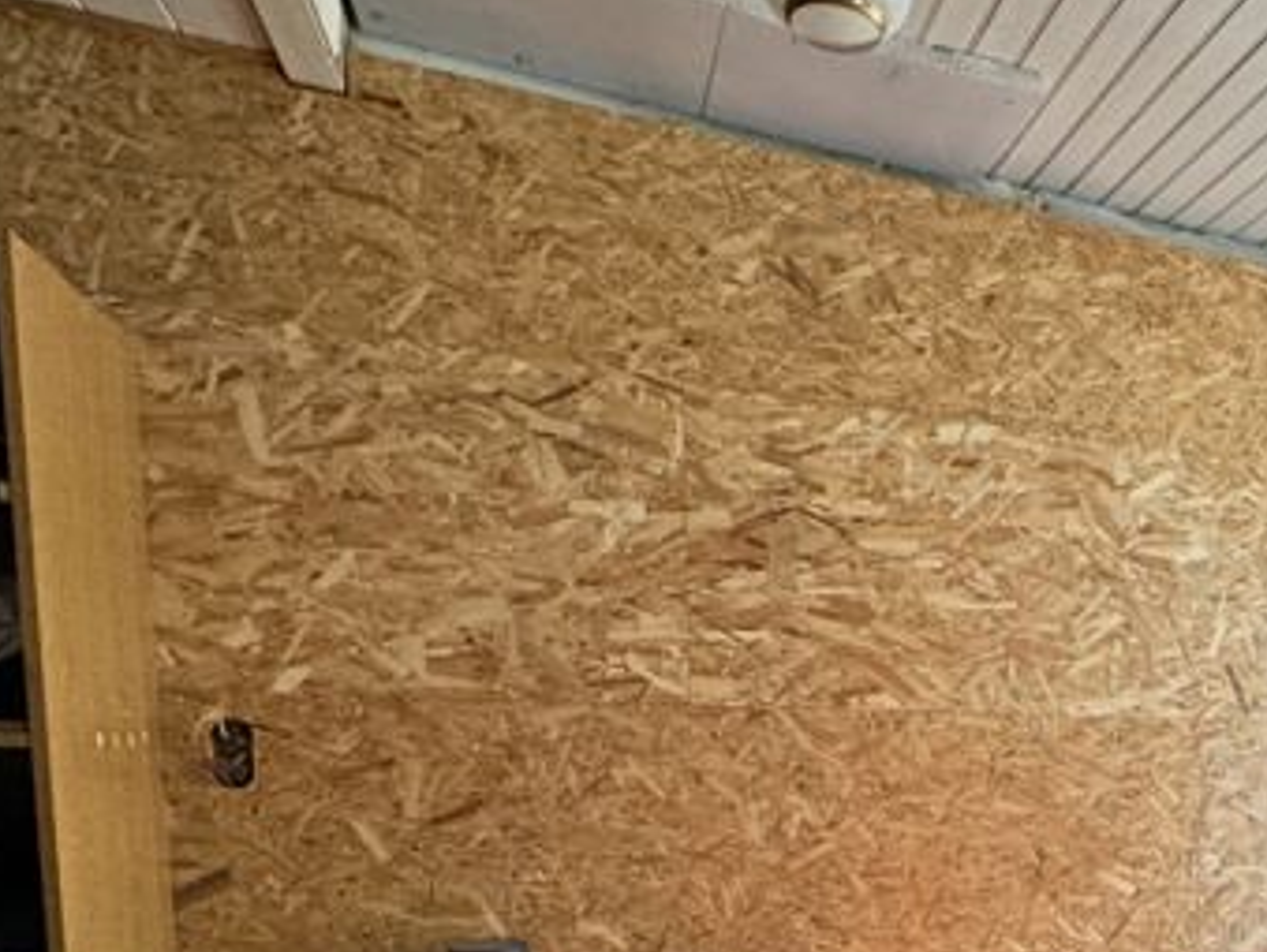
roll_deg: -1.2
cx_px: 1170
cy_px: 866
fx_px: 1209
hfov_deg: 48.6
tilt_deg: -6.2
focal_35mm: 33
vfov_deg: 39.7
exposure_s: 1/60
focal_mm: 2.22
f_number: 2.2
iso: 400
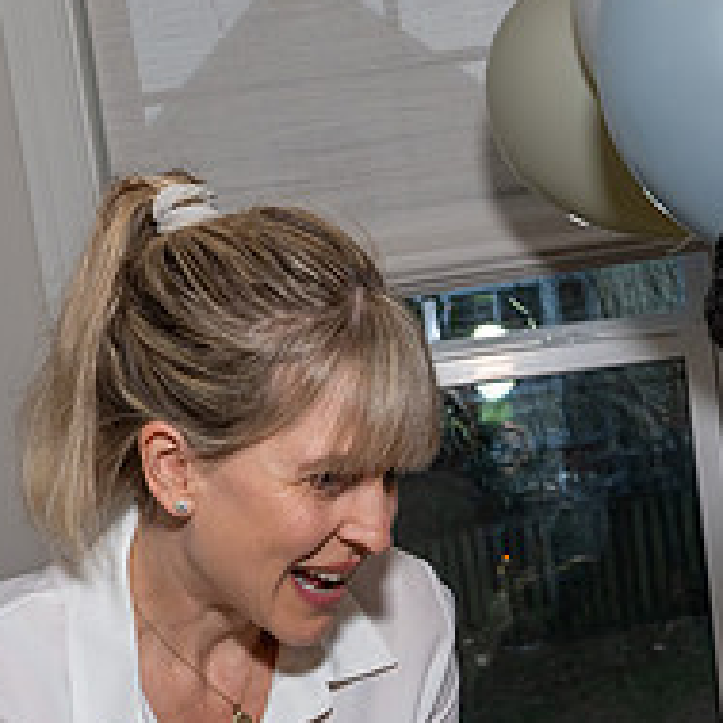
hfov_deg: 21.6
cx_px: 492
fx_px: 1890
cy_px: 793
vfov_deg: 20.6
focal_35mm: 80
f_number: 8
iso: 640
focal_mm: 25
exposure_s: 1/250
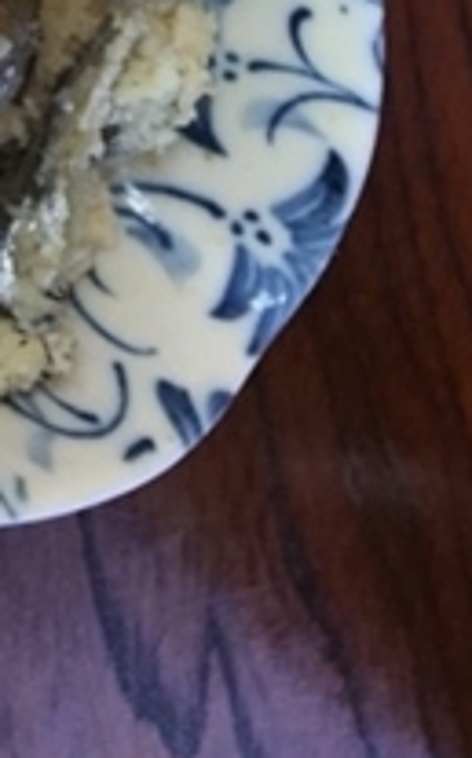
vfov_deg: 11.3
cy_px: -1110
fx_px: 3135
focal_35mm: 152
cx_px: -373
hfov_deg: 8.3
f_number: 2.2
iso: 25
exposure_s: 1/40
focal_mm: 4.15
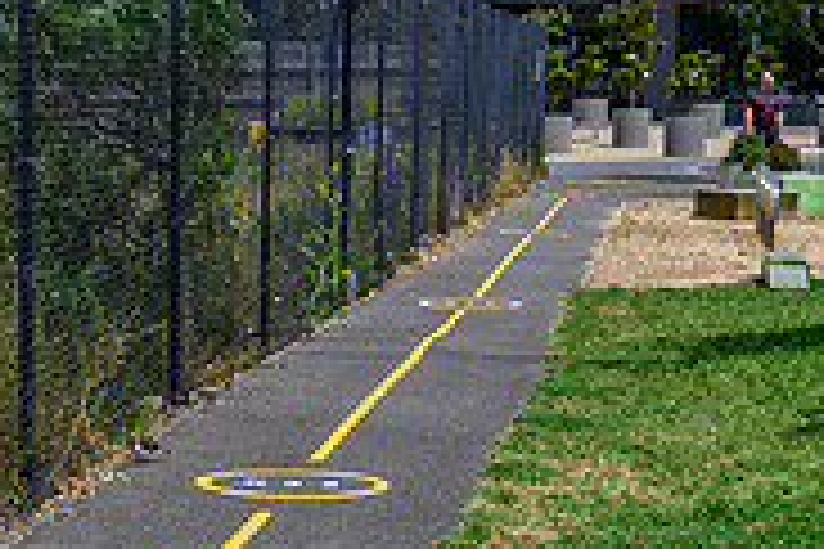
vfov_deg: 11.0
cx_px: 297
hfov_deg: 16.9
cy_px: 726
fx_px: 2769
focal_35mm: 121
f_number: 5.6
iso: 100
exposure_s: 1/1000
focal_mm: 30
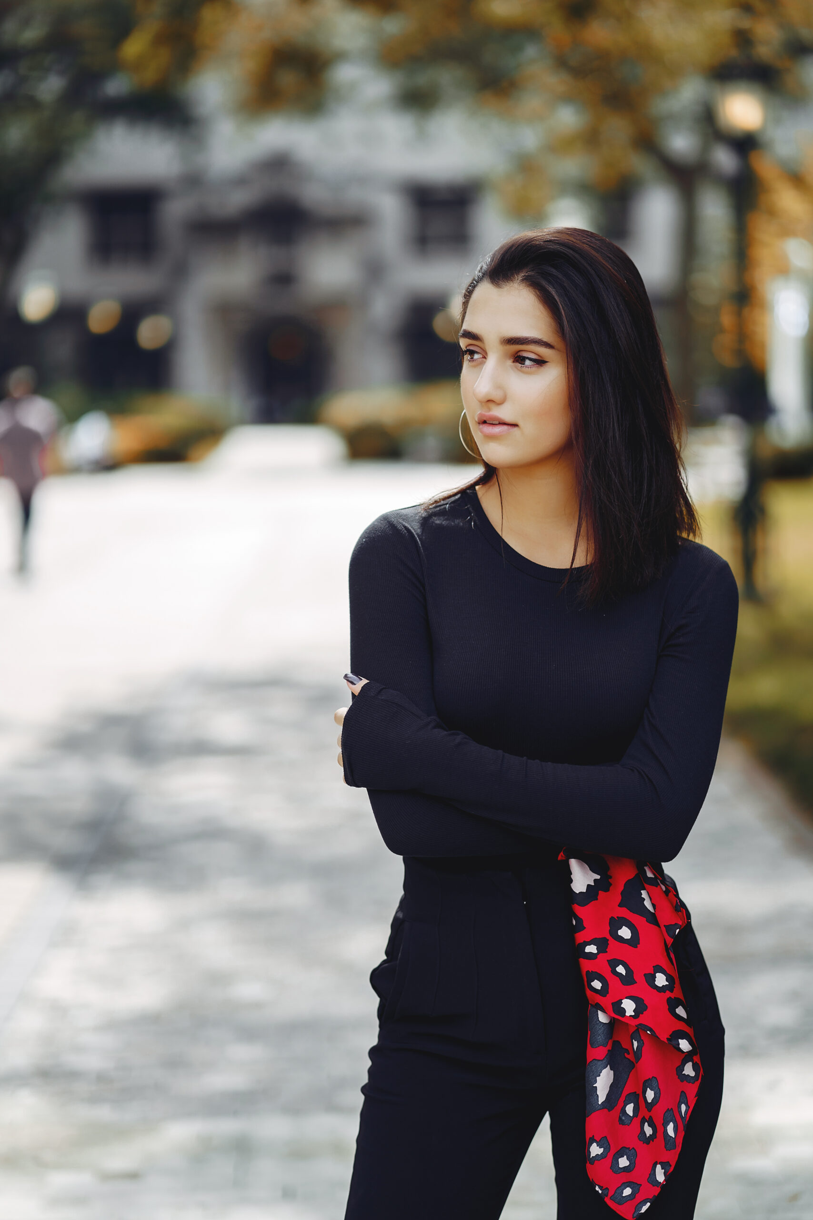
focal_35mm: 85
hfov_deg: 16.1
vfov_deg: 23.9
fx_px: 2879
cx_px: 406
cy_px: 610
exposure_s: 1/1000
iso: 100
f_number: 1.8
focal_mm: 85
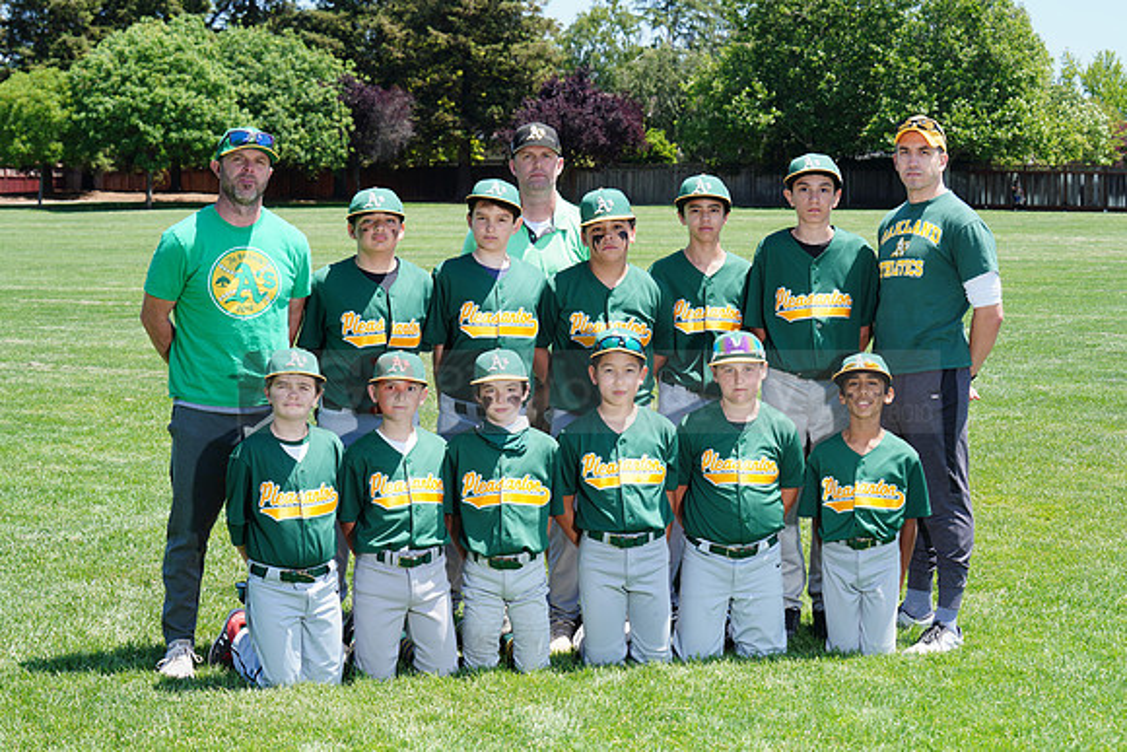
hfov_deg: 28.8
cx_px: 564
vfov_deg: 19.5
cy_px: 376
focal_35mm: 70
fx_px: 2192
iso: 200
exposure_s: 1/200
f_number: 10
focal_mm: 70
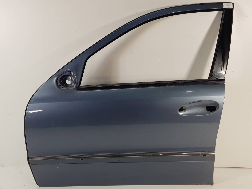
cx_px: 126
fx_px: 189
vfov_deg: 53.1
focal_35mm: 26
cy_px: 94
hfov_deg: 67.3
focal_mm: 4.2
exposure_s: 1/100
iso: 50
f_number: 1.7
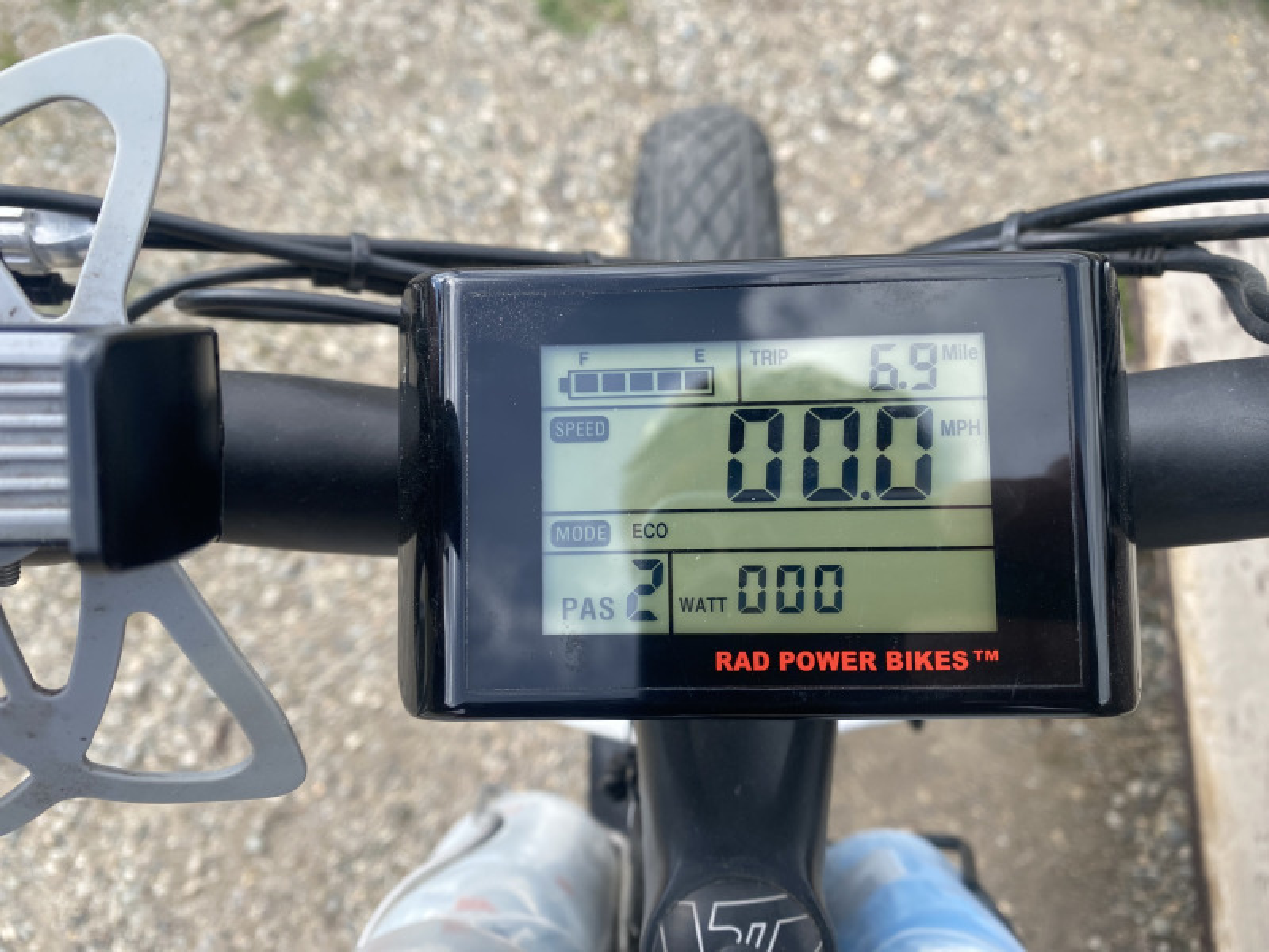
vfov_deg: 53.1
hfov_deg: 67.3
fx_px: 953
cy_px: 476
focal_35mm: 26
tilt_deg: -67.9
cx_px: 634
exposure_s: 1/690
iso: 32
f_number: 1.8
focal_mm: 4.25
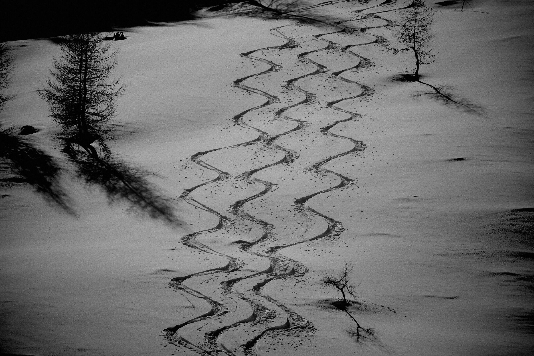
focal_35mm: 266
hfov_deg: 7.7
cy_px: 178
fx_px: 3945
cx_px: 267
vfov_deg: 5.2
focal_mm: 97.49
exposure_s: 1/20000
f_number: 5.6
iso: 500
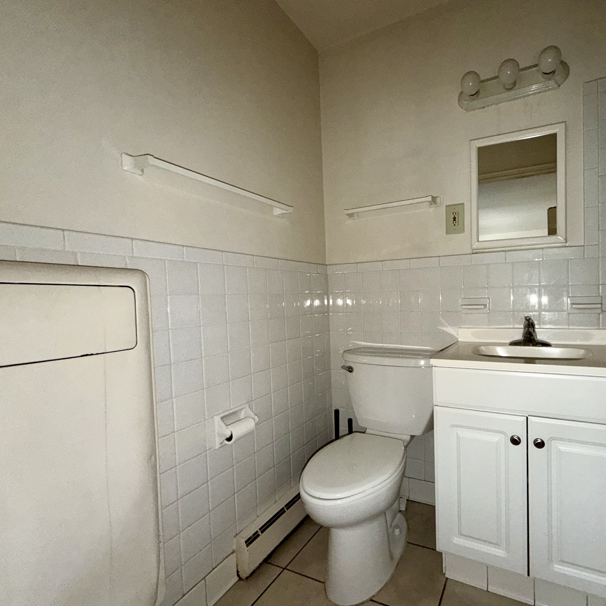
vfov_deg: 84.0
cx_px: 390
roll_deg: +1.5
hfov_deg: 81.9
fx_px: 337
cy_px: 309
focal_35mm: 17
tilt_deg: -1.9
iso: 125
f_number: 2.2
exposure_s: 1/60
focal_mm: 2.22
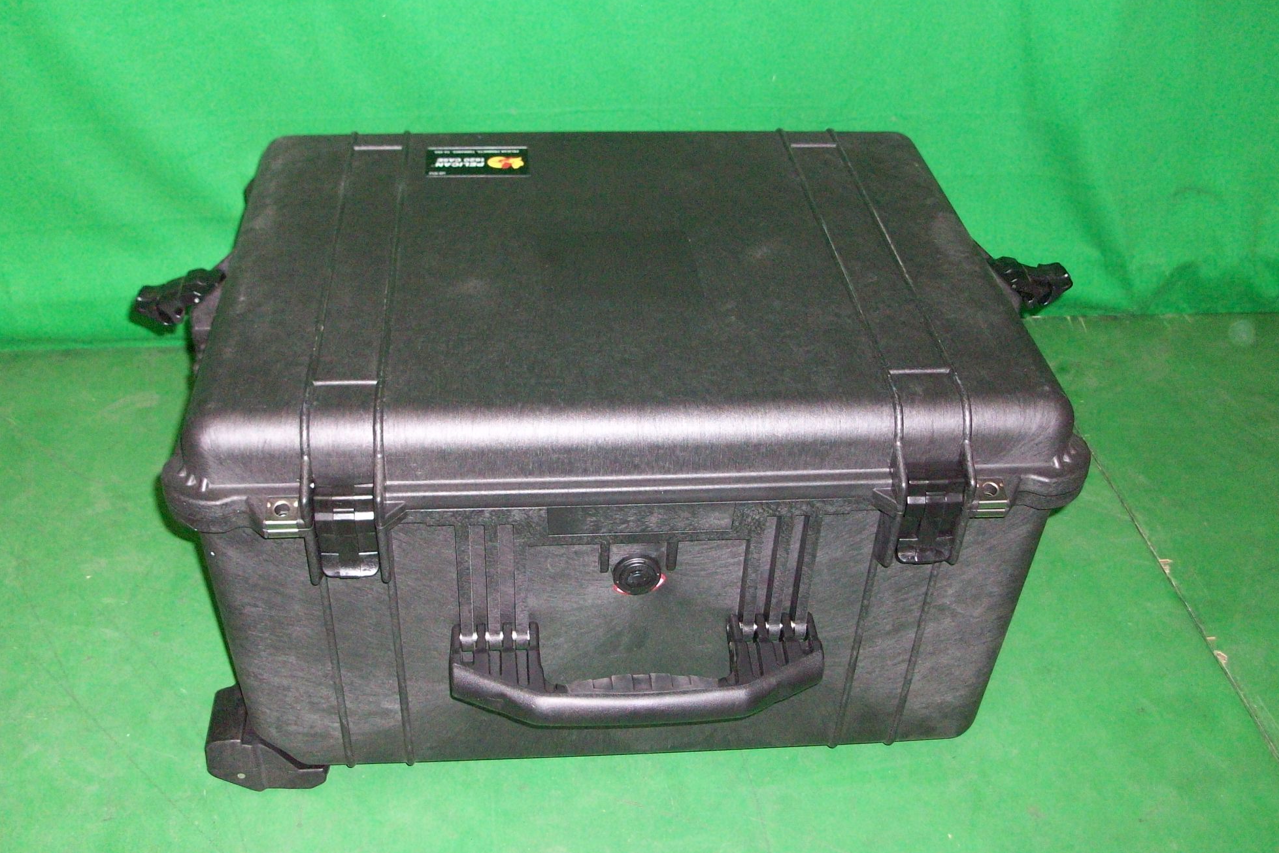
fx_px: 1315
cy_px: 433
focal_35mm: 37
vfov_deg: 35.9
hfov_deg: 51.9
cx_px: 658
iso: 200
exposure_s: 1/60
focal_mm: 5.7
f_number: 2.8
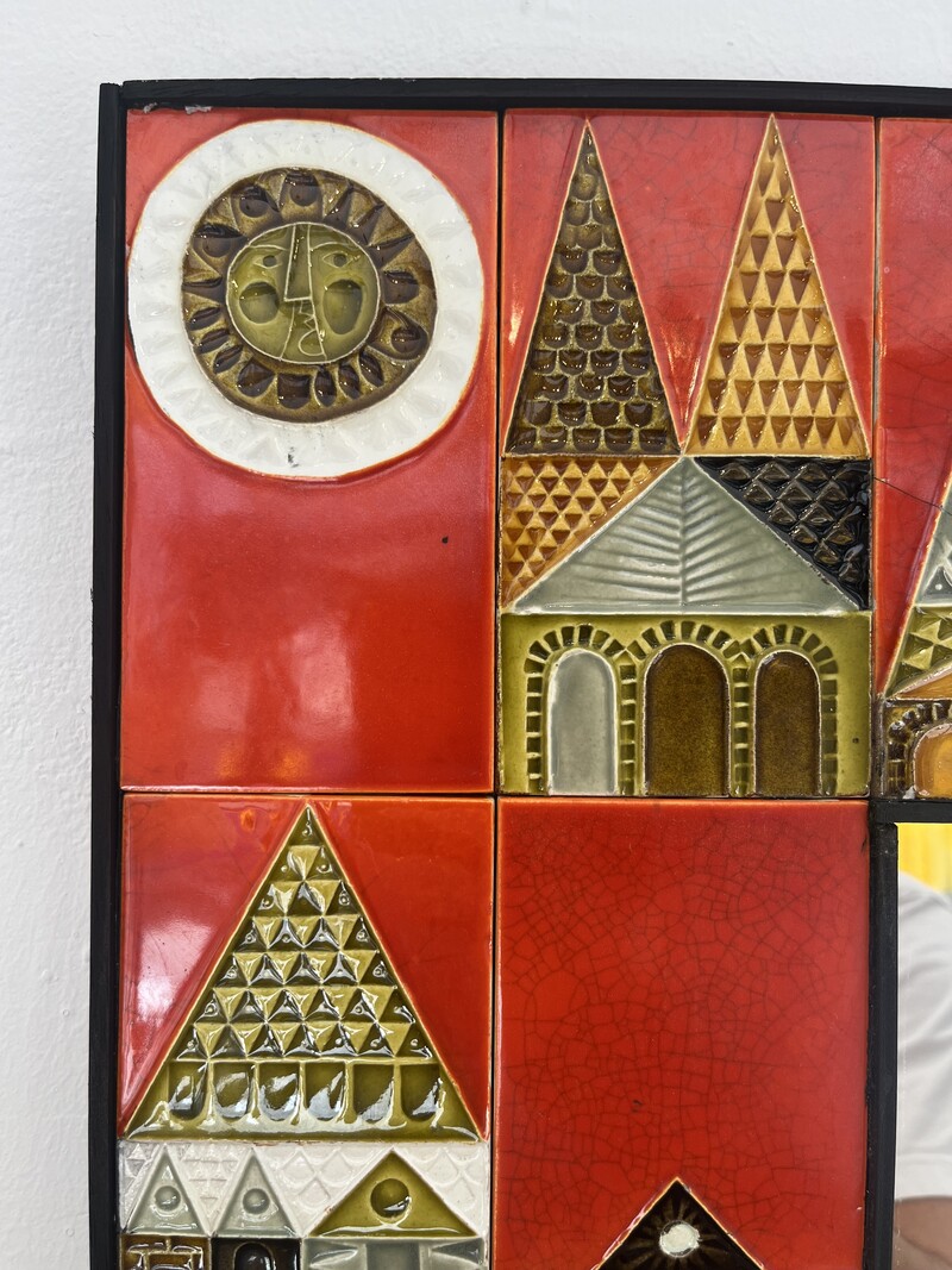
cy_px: 635
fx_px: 954
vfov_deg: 67.3
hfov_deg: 53.1
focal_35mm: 26
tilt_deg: +0.6
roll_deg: -0.6
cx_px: 476
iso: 40
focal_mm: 5.1
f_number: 1.6
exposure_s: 1/170
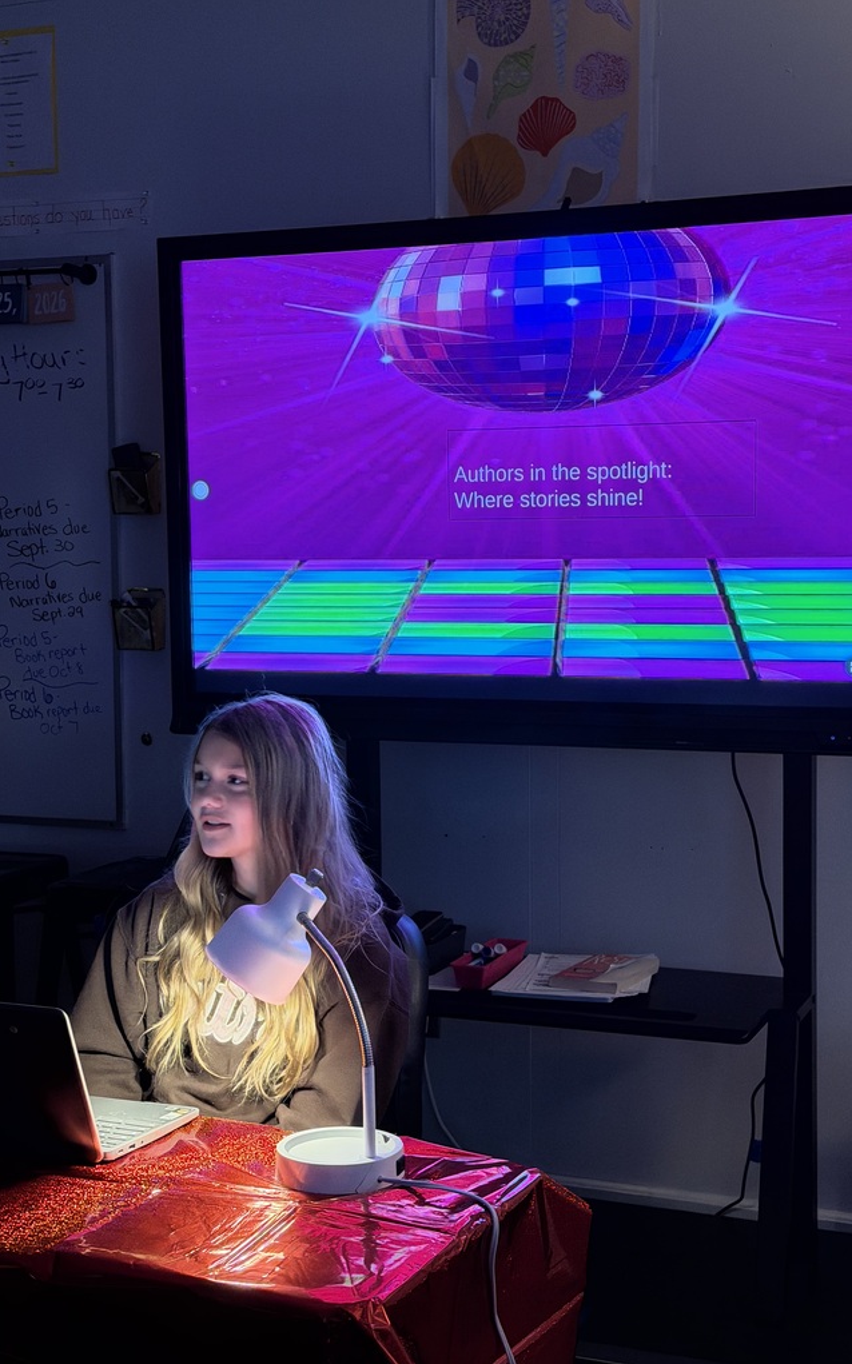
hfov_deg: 25.3
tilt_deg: -4.2
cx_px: 490
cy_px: 682
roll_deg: +0.5
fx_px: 1896
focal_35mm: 51
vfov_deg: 39.6
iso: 200
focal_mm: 6.76
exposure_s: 1/40
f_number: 1.78
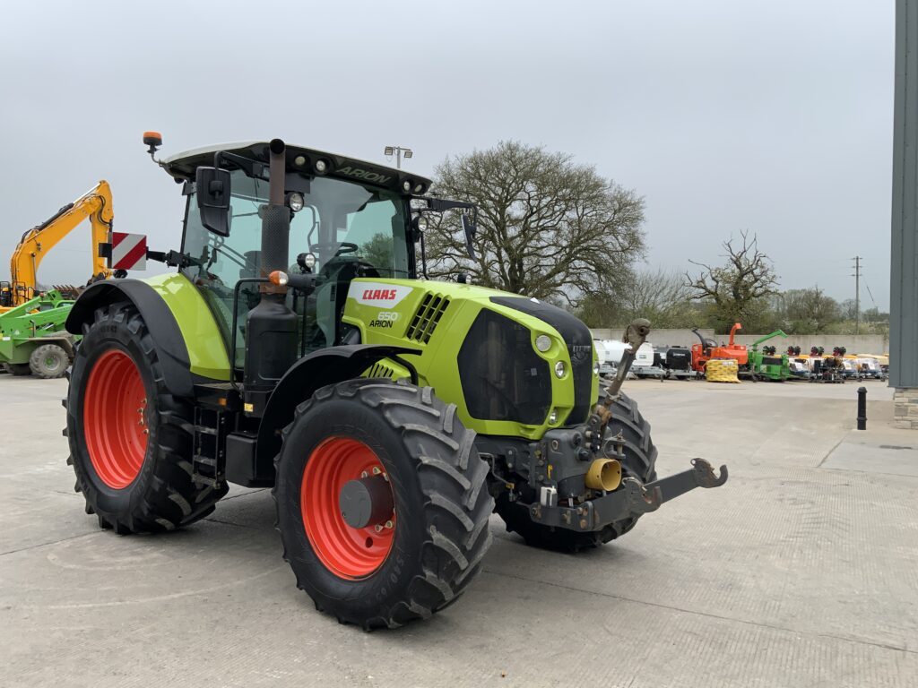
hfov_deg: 61.7
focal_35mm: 29
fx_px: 769
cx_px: 459
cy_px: 344
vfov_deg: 48.2
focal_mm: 3
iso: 16
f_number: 1.8
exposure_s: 1/728
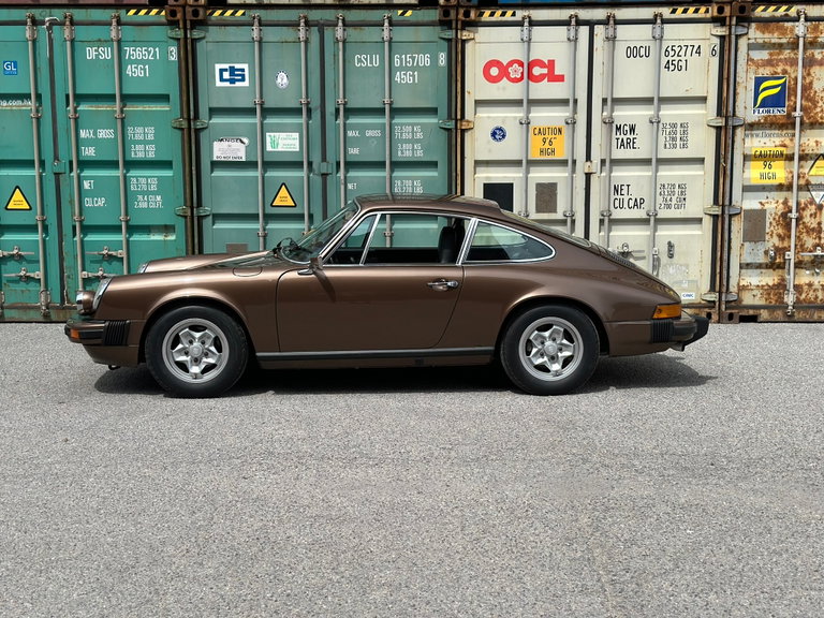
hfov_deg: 39.7
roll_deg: +0.4
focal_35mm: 48
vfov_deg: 30.3
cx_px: 412
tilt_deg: -8.9
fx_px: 1143
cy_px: 309
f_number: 1.78
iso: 100
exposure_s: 1/5263
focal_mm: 6.86
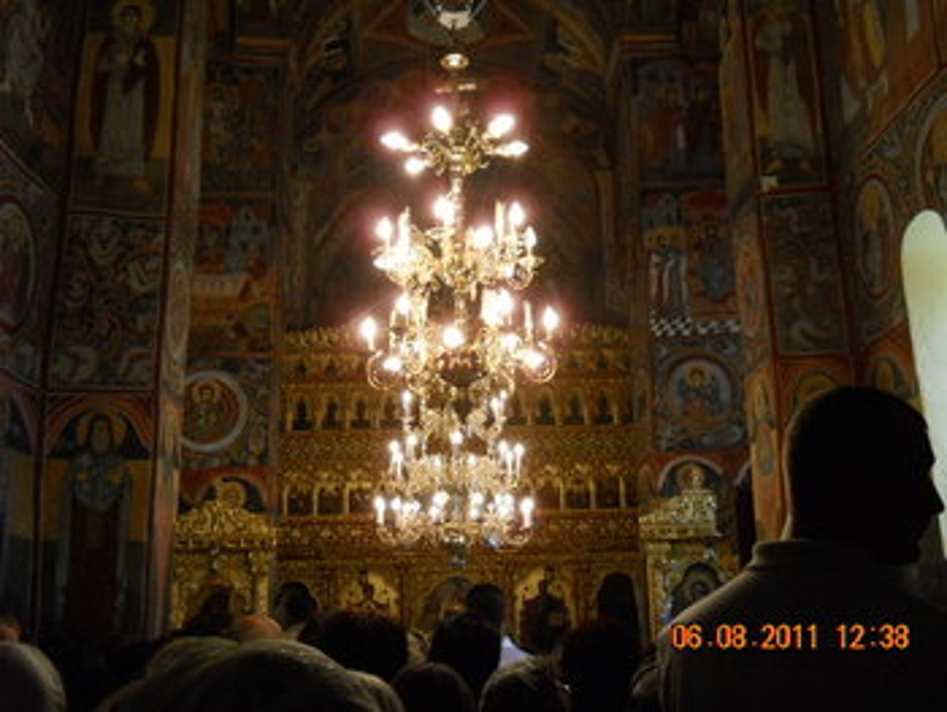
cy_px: 356
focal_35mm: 41
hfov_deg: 45.7
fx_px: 1122
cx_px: 474
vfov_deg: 35.2
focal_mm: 6.72
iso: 400
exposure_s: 1/60
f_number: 3.1
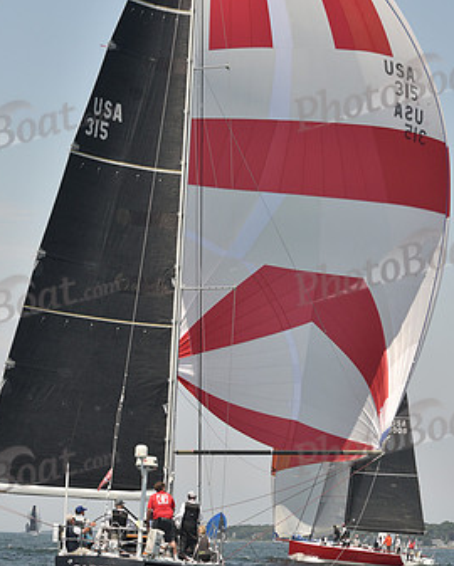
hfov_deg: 13.7
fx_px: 1896
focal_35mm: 113
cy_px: 200
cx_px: 208
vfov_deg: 17.0
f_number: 7.1
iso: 250
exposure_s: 1/640
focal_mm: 70
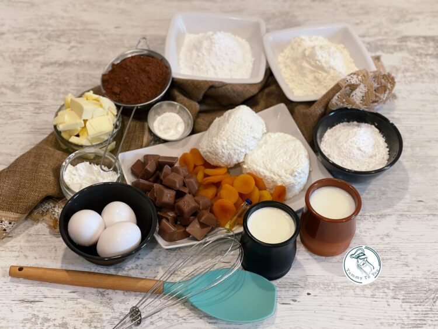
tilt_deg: -51.1
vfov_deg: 22.9
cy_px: 164
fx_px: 810
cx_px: 219
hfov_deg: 30.3
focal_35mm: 64
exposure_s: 1/100
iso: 125
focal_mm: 7.5
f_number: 2.2
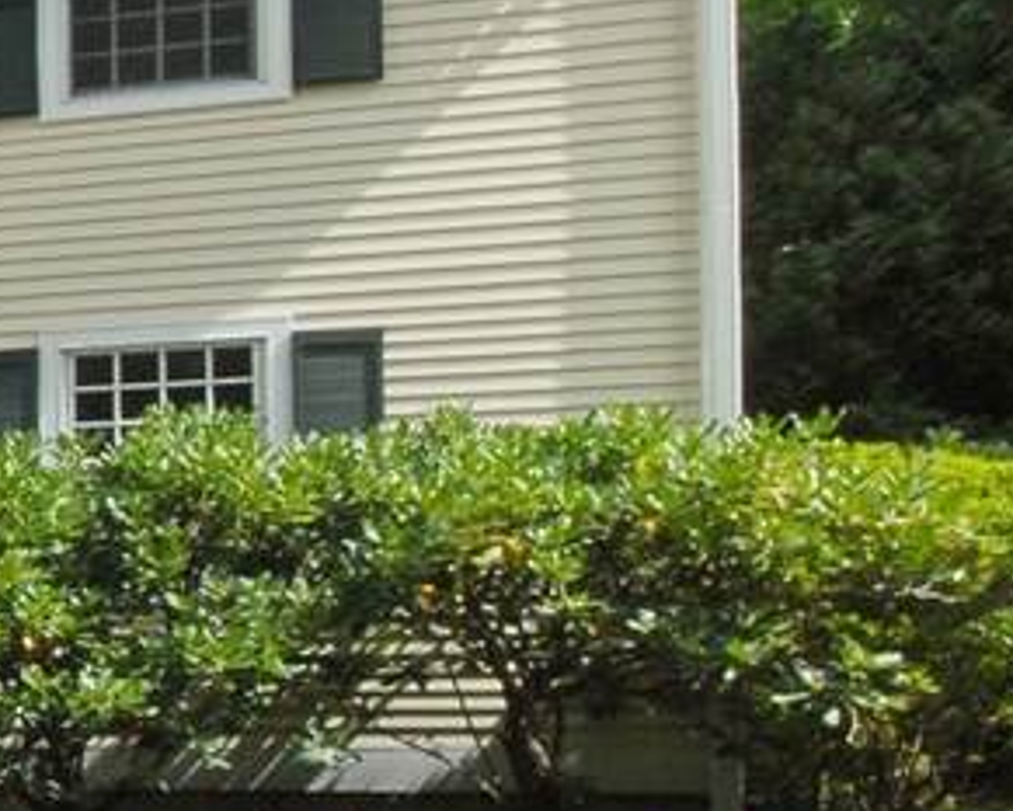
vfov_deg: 24.6
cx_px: -1027
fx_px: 1859
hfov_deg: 18.7
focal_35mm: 62
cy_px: 402
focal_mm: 10
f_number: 18
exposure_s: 1/60
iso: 250
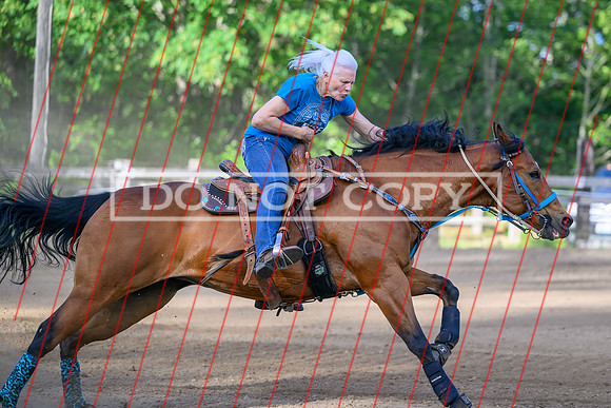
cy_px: 166
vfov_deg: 9.6
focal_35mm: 143
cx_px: 359
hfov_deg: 14.3
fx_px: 2427
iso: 450
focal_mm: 120
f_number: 2.8
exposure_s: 1/2500
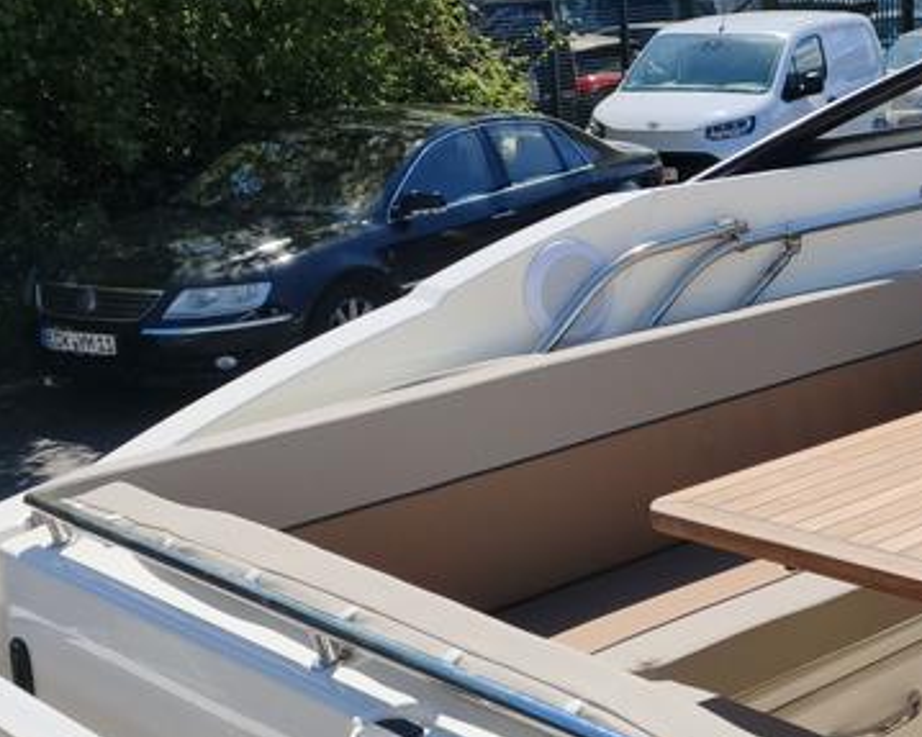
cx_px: 1084
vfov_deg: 23.8
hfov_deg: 26.5
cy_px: 470
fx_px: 1746
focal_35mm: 64
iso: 50
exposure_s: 1/6697
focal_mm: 6.45
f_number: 1.62
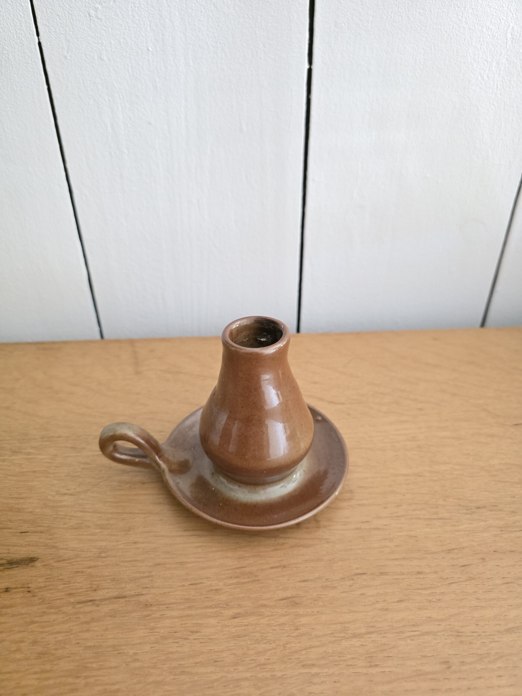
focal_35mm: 23
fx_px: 462
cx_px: 261
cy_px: 348
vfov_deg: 73.9
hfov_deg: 58.9
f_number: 1.7
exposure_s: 1/60
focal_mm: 6.3
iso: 1250
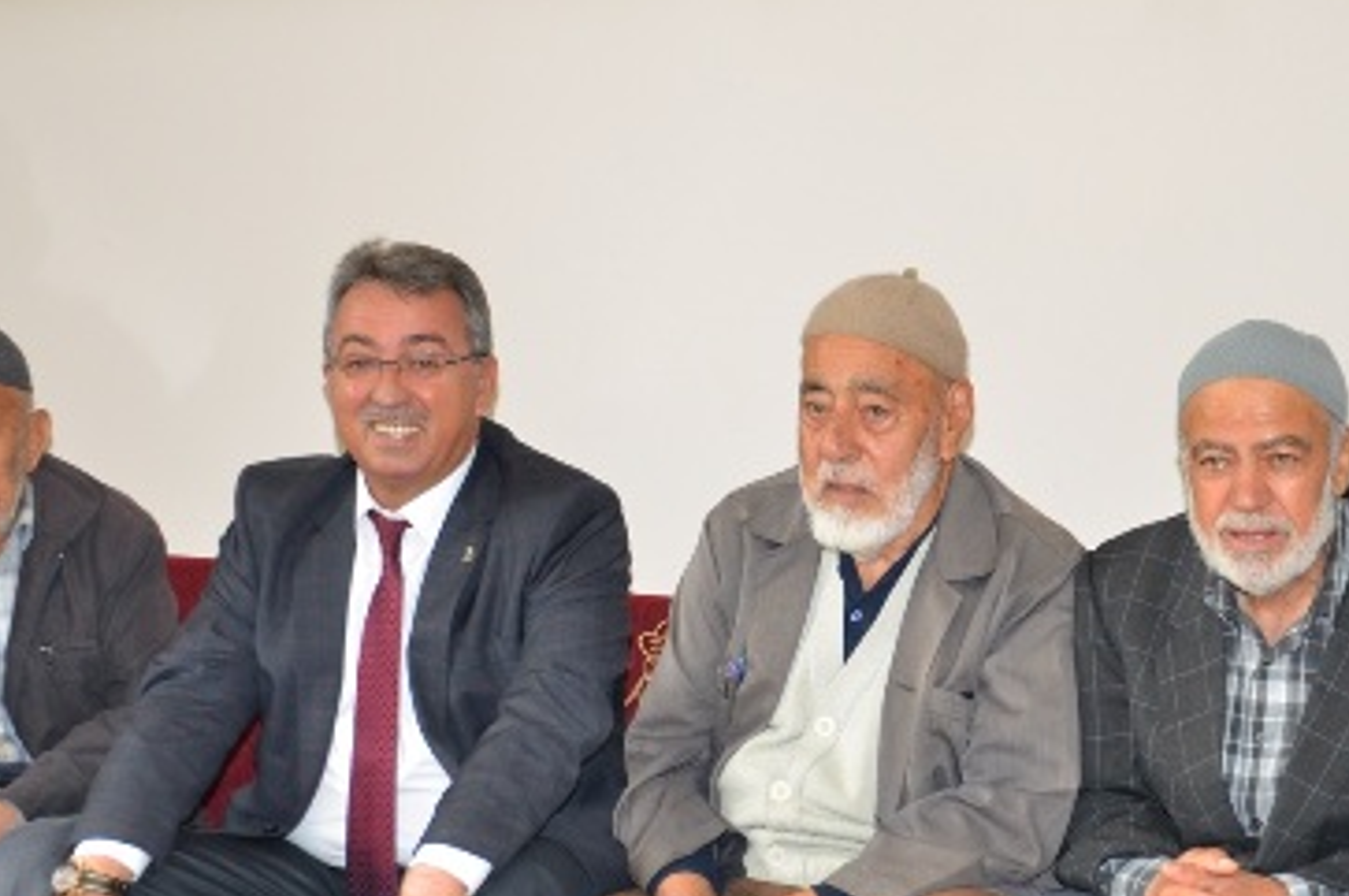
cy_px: 706
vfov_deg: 12.3
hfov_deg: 18.4
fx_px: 4154
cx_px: 788
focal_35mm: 111
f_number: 4.8
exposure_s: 1/60
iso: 800
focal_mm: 42
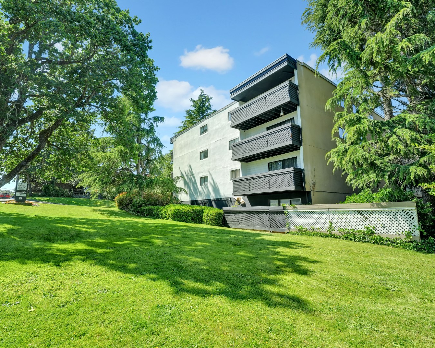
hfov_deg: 87.8
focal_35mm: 18
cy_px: 175
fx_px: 226
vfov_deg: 75.2
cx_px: 220
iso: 400
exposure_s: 1/400
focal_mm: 15.5
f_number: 8
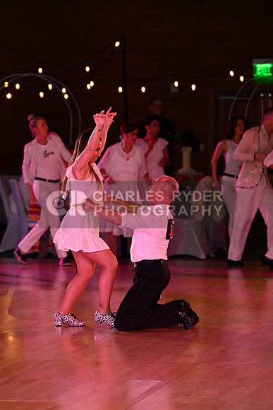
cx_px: 136
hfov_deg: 7.0
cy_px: 205
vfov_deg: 10.5
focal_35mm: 195
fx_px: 2217
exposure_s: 1/200
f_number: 5
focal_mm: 195
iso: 2500
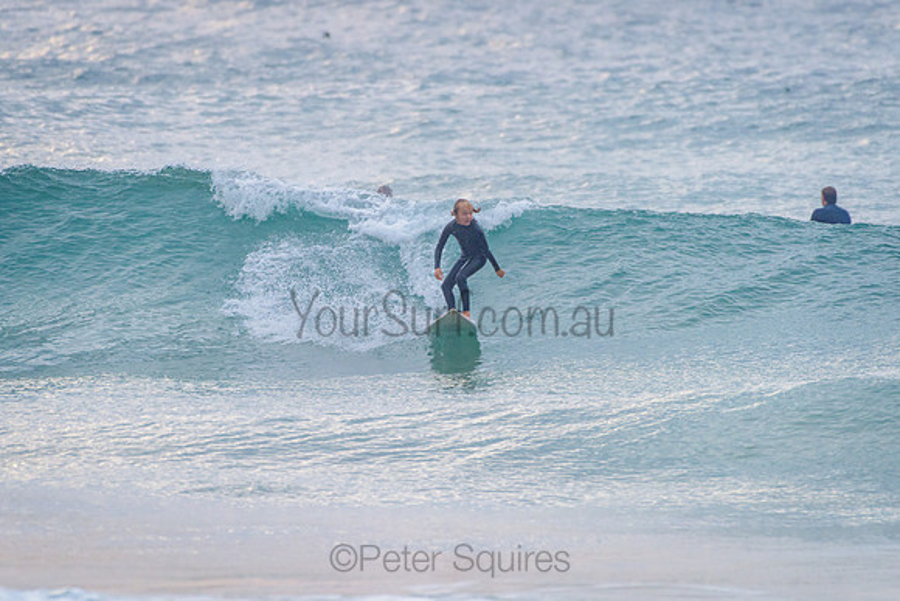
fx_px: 15332
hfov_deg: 3.4
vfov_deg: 2.2
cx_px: 436
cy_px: 295
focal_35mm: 613
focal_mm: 500
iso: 800
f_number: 5.6
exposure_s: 1/1600
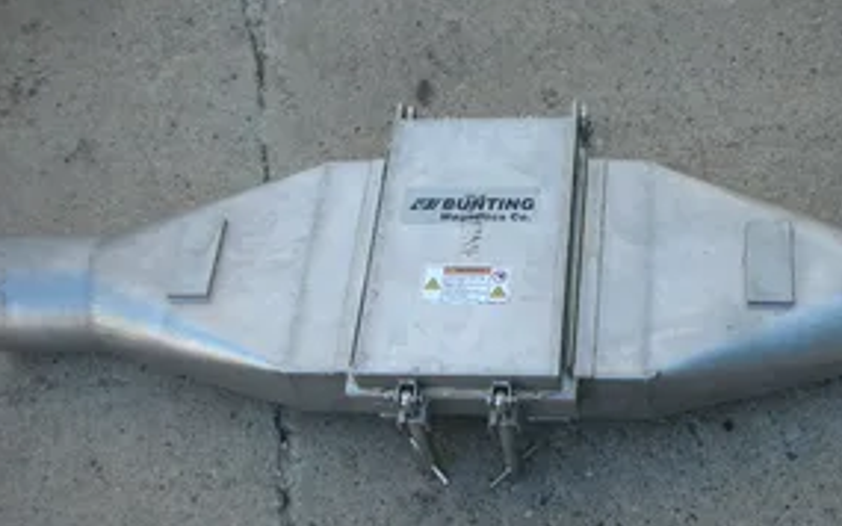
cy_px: 358
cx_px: 526
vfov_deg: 24.7
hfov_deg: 38.6
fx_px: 1193
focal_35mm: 52
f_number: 3
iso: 50
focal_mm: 5.8
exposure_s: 1/139
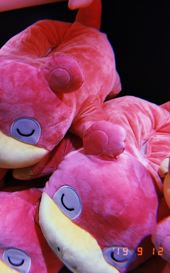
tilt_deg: -13.1
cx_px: 35
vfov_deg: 49.3
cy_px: 136
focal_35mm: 40
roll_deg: +1.7
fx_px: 297
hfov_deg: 31.2
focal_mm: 3.99
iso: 25
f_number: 1.8
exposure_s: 1/50
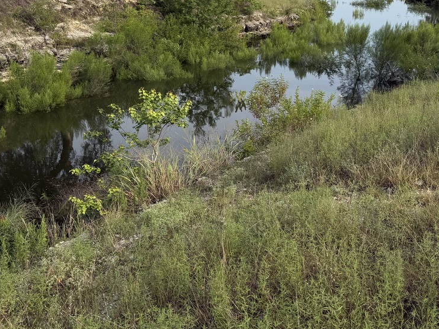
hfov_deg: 40.2
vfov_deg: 30.2
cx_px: 275
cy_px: 68
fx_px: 596
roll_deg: -0.6
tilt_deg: -10.0
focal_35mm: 47
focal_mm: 6.76
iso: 80
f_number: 1.78
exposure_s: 1/3425
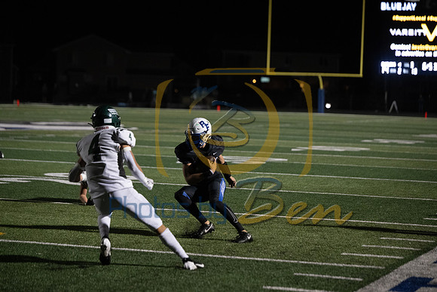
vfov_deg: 11.9
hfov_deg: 17.8
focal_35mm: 115
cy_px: 146
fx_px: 1396
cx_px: 218
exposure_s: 1/1250
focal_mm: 115
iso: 5000
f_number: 2.8
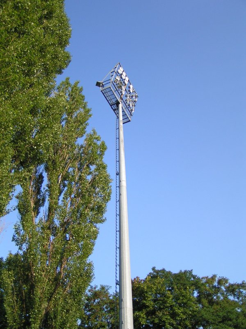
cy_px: 164
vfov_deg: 49.0
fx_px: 360
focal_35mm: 38
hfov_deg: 37.7
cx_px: 123
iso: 50
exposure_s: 1/500
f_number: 2.8
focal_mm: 5.8
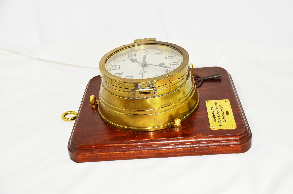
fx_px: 390
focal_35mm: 48
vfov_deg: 28.0
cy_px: 97
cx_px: 146
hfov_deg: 41.2
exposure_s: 1/250
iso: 125
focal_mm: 32
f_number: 4.2
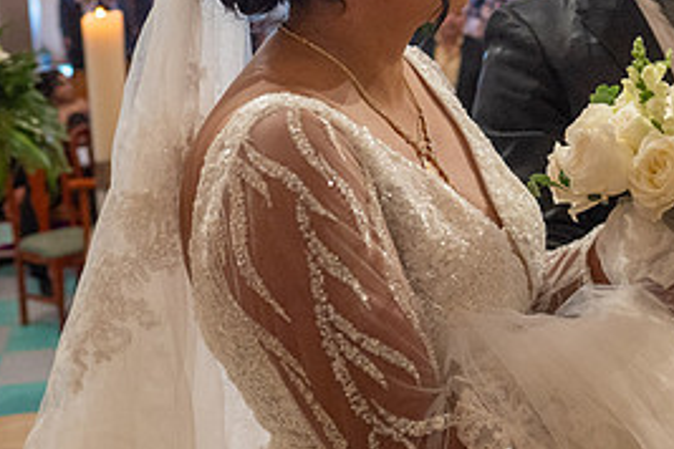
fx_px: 1423
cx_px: 714
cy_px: 132
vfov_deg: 17.9
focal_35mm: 76
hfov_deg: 25.0
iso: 2500
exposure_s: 1/100
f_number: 4
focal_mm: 35
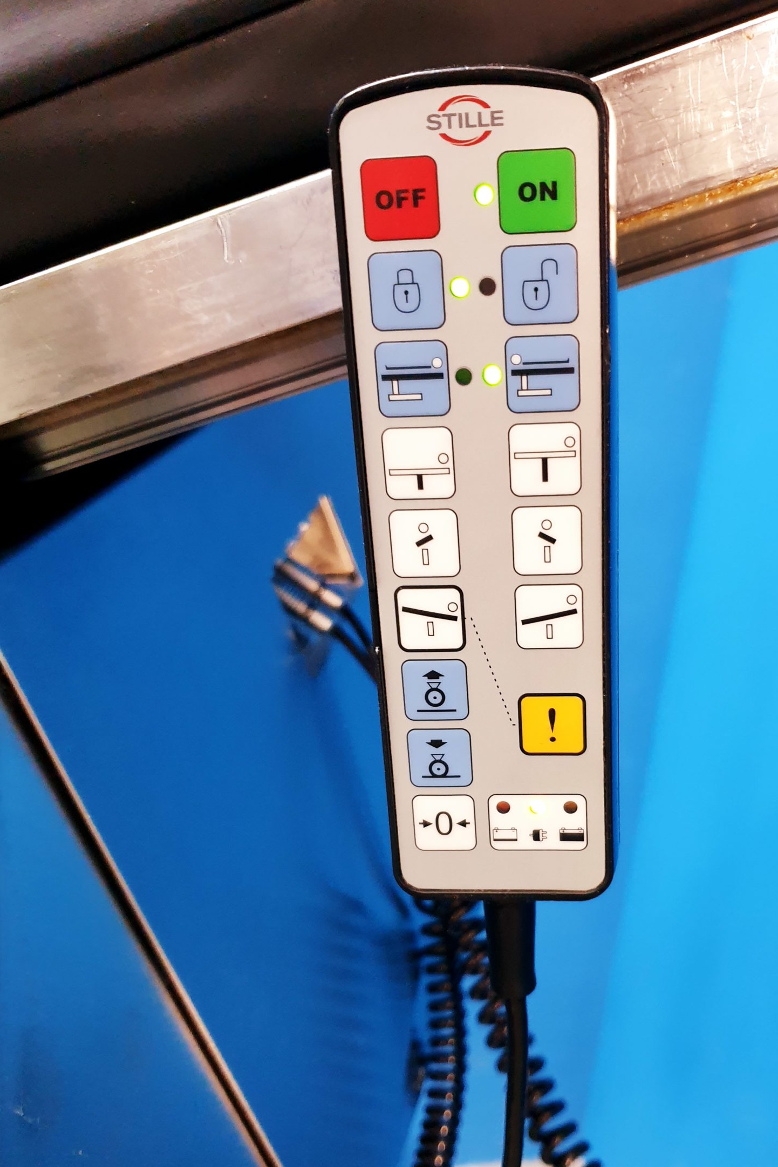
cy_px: 684
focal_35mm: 32
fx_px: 1037
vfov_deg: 58.4
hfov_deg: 40.8
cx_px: 487
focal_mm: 4.3
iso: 250
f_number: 1.5
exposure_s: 1/50
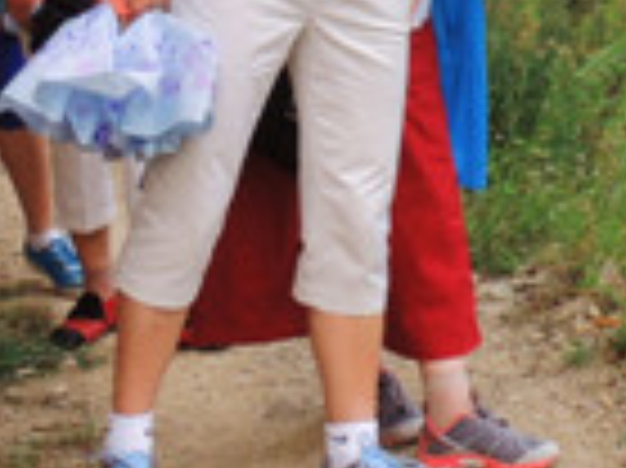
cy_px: -65
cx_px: 640
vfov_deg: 8.8
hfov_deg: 11.8
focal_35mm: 166
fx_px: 2999
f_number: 7.1
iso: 100
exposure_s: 1/50
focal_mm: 5.8
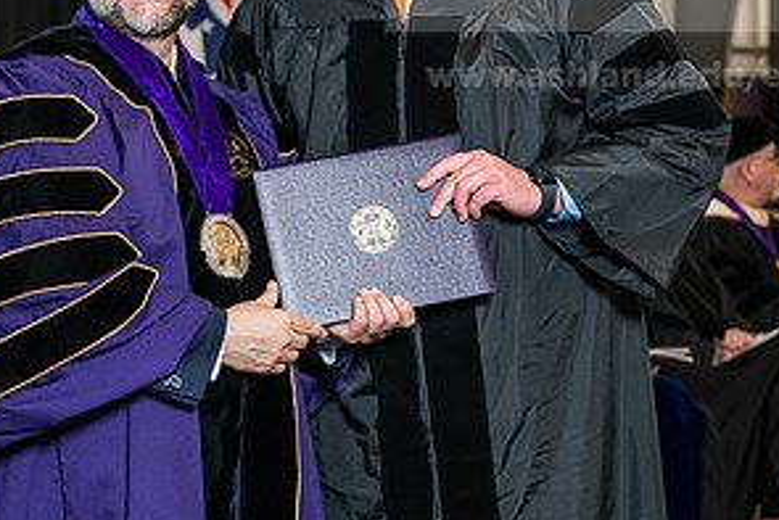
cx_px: 306
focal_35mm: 122
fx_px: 2641
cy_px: 131
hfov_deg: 16.8
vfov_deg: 11.2
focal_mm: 62
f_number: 5
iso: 2000
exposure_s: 1/200
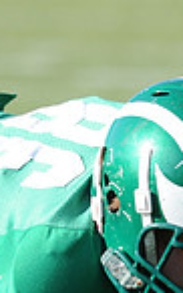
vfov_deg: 1.2
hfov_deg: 0.7
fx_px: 14576
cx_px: 5
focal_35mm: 1823
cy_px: 421
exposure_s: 1/500
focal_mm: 300
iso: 200
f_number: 5.6
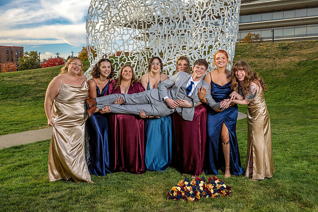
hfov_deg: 48.4
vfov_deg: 33.4
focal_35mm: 40
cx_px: 159
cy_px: 106
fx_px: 353
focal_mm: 40
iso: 100
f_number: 6.3
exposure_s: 1/250
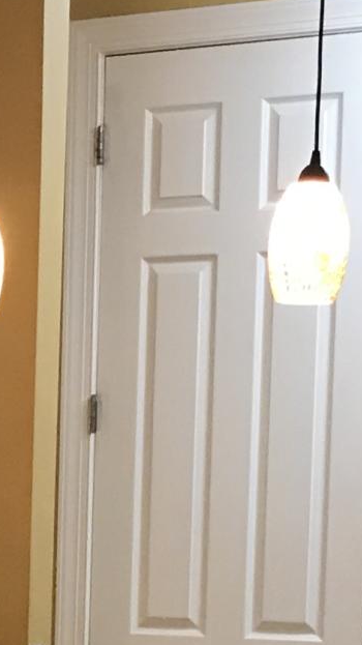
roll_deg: +0.6
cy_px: 835
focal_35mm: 147
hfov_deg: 7.7
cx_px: -463
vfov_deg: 14.1
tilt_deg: -8.9
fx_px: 2511
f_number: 1.8
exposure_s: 1/15
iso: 40
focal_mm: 3.99
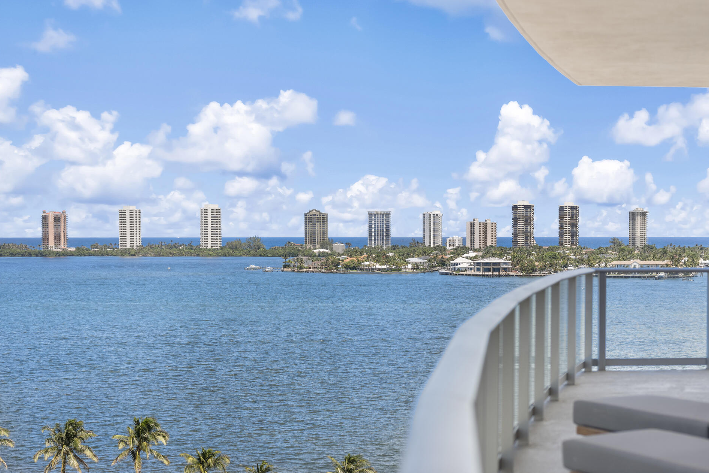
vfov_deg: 20.6
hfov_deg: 30.4
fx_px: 1300
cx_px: 439
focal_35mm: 66
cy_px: 293
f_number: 2.2
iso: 64
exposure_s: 1/640
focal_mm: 50
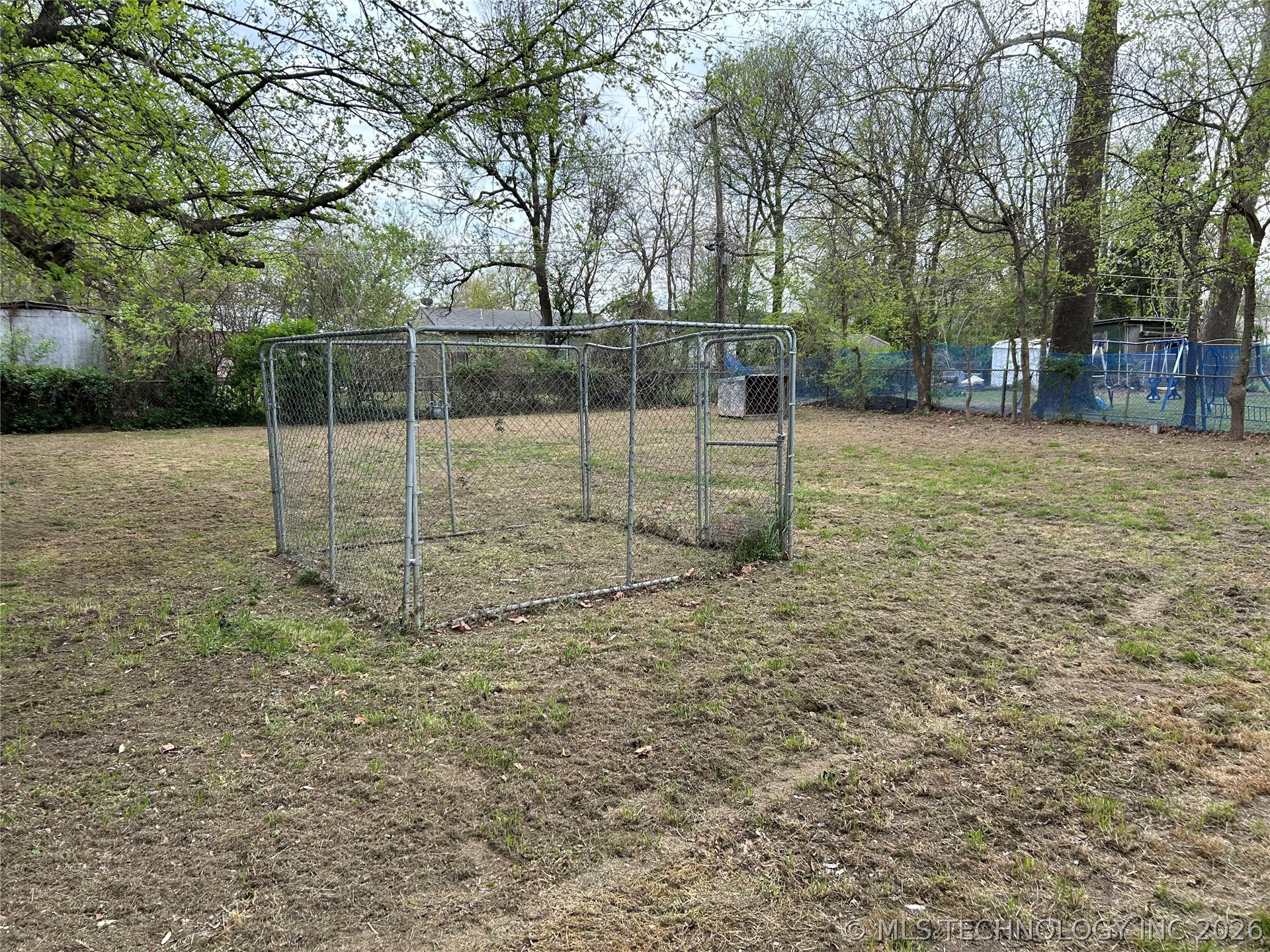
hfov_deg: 67.3
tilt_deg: -7.3
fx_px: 954
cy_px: 476
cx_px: 635
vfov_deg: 53.1
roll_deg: +0.0
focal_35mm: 26
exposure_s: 1/949
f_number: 1.5
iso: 50
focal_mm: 5.7
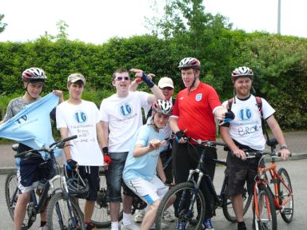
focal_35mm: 42
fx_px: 372
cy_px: 128
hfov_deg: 44.8
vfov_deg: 34.3
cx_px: 144
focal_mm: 5.2
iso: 80
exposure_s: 1/400
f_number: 2.8
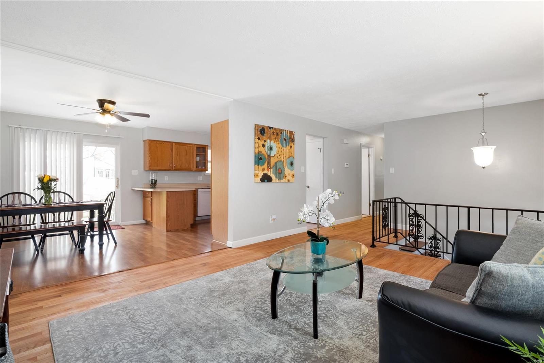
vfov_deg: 67.4
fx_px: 272
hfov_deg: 90.0
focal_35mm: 18
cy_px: 182
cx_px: 272
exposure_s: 1/2.5
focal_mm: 9
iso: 500
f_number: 10
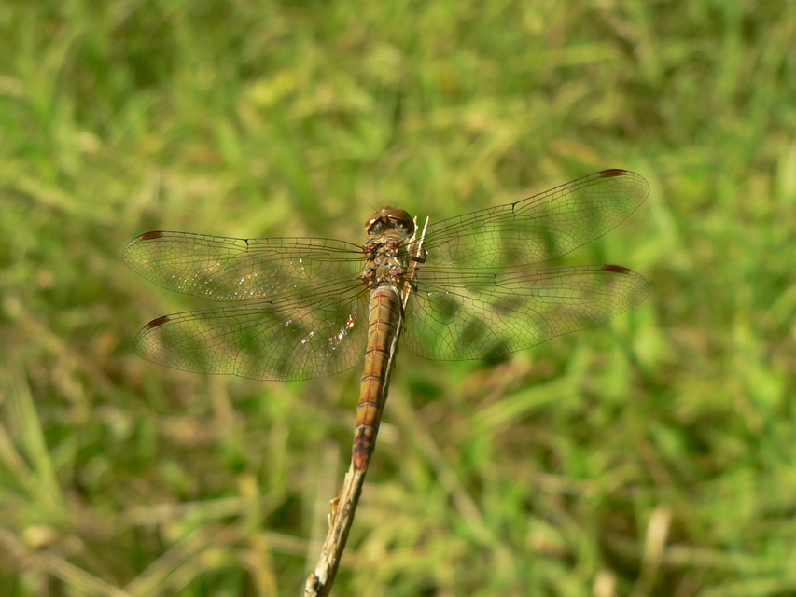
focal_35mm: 61
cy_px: 298
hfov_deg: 31.7
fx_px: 1403
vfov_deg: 24.0
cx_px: 398
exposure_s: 1/320
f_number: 4
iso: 80
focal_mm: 10.2
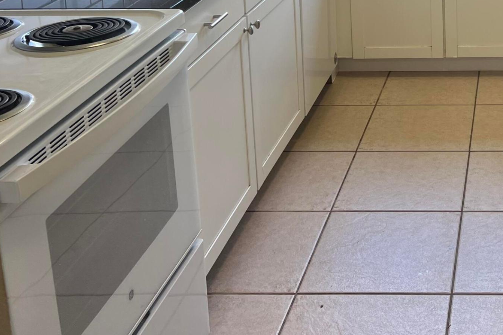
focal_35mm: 58
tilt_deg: -8.5
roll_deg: +0.8
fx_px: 810
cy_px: -61
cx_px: 490
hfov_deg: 32.1
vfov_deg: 21.8
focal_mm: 5.7
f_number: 1.5
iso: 32
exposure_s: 1/127
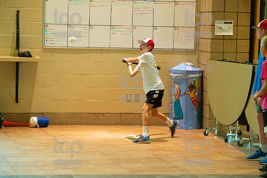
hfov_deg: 16.8
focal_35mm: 122
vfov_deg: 11.2
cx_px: 134
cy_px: 89
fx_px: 905
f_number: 4.5
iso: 6400
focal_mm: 122
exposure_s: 1/640
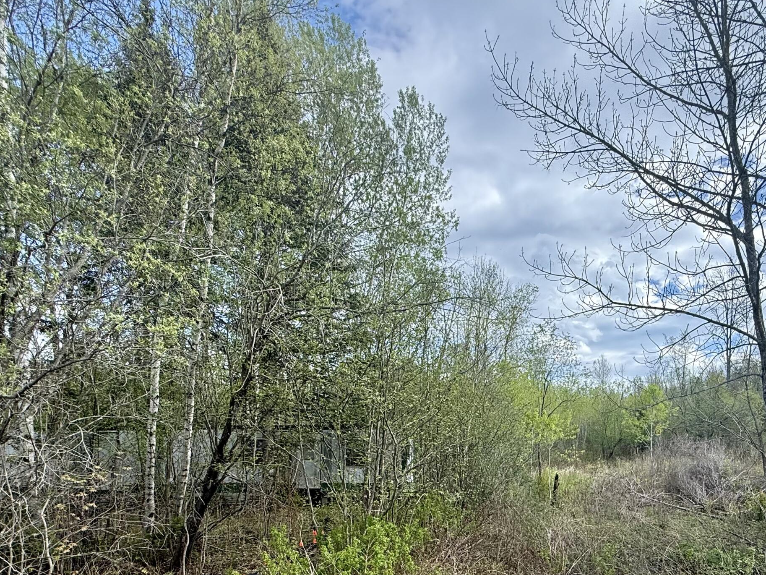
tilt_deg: +3.0
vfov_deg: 55.0
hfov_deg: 72.3
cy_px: 455
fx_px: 509
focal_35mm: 23
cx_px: 492
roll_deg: +0.8
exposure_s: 1/686
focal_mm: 2.22
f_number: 2.2
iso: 64
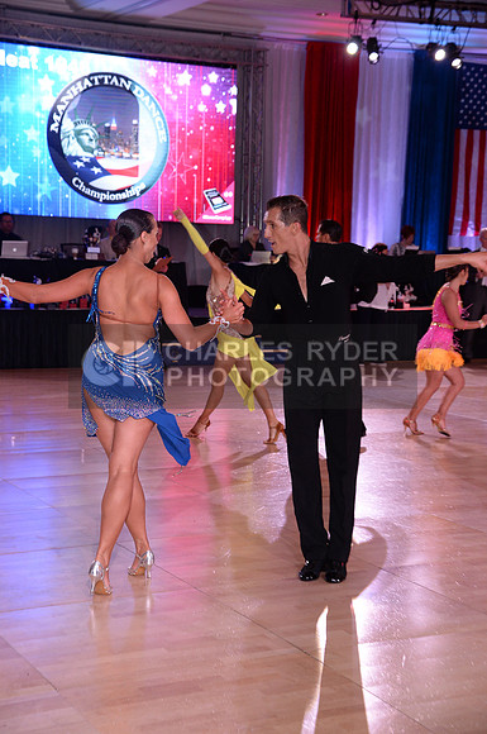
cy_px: 367
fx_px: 1526
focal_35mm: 75
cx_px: 244
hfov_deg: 18.1
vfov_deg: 27.0
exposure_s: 1/250
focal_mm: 75
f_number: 6.3
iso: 2000
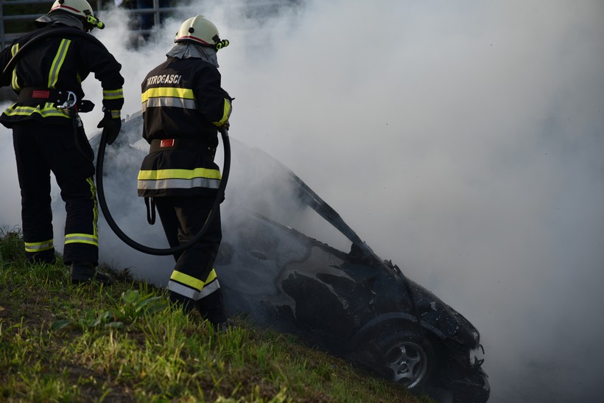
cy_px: 202
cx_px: 302
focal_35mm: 120
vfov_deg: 11.4
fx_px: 2014
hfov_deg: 17.1
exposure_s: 1/2000
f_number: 4
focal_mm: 120
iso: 400
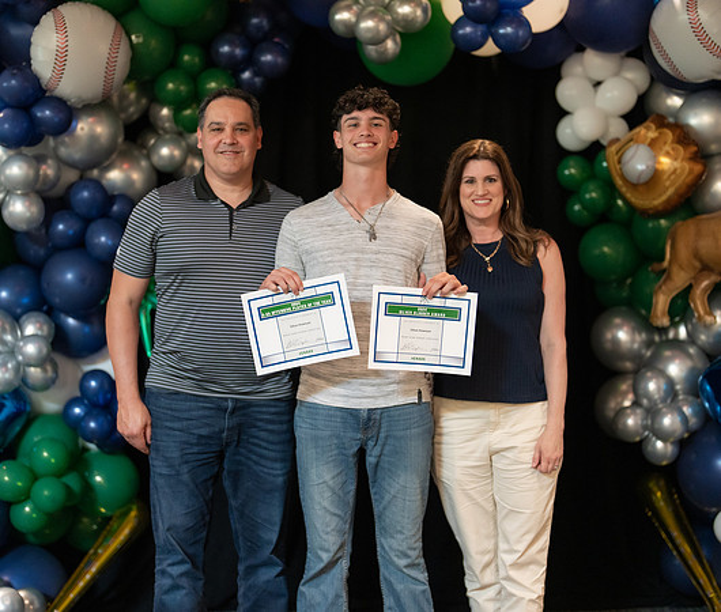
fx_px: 1278
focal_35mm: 58
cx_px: 362
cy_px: 306
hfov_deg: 31.5
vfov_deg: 26.9
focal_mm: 50
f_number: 1.2
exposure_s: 1/320
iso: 1600
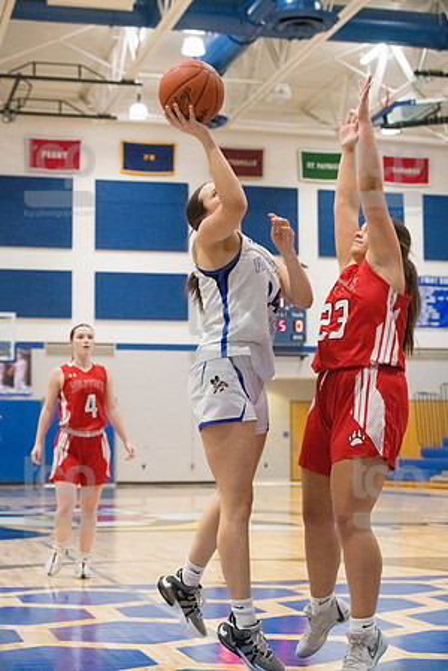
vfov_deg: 28.8
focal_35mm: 70
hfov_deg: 19.5
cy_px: 336
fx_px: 1307
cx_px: 224
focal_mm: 70
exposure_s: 1/1600
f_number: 4.5
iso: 10000
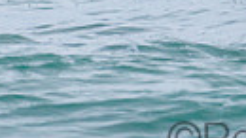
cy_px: -184
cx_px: 438
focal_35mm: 2869
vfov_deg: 0.4
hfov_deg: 0.8
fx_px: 18707
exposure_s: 1/2000
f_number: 5.6
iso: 220
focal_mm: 500
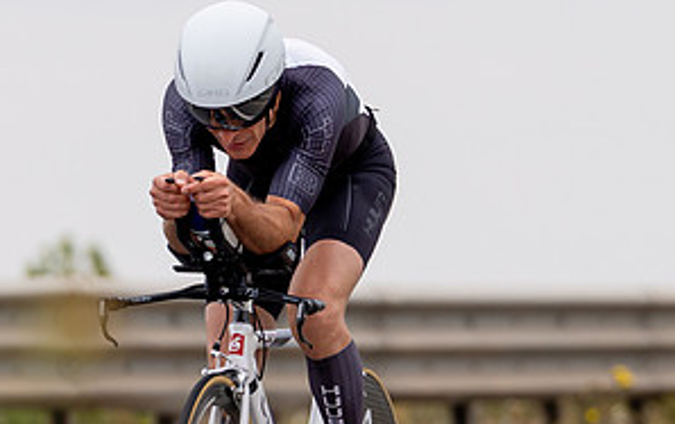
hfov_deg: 2.5
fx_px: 15396
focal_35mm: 836
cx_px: 304
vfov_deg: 1.6
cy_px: 356
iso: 100
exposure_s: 1/800
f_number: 3.5
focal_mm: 200
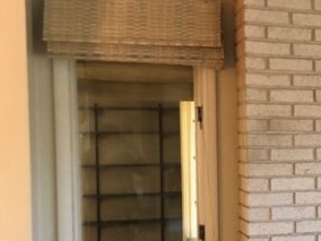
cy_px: 191
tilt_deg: -3.7
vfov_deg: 18.5
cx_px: 441
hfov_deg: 21.7
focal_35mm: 79
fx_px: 733
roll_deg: +0.7
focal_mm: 3.99
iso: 64
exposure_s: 1/15
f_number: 1.8
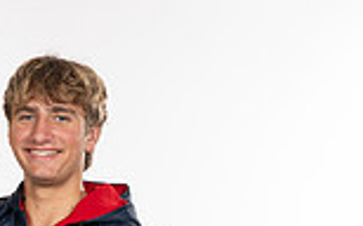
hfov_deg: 10.0
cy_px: 508
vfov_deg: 6.0
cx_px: 38
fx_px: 2066
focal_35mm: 209
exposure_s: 1/250
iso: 200
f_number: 5.6
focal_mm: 70
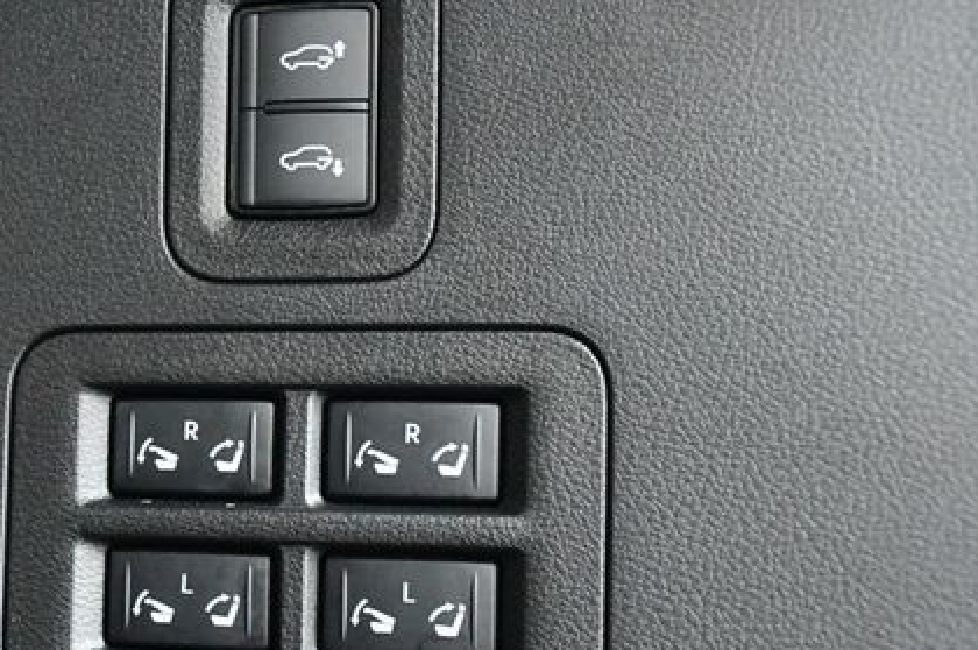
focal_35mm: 61
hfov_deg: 32.5
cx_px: 291
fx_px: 1655
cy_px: 396
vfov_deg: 22.2
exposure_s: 1/30
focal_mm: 27
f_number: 4
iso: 12800
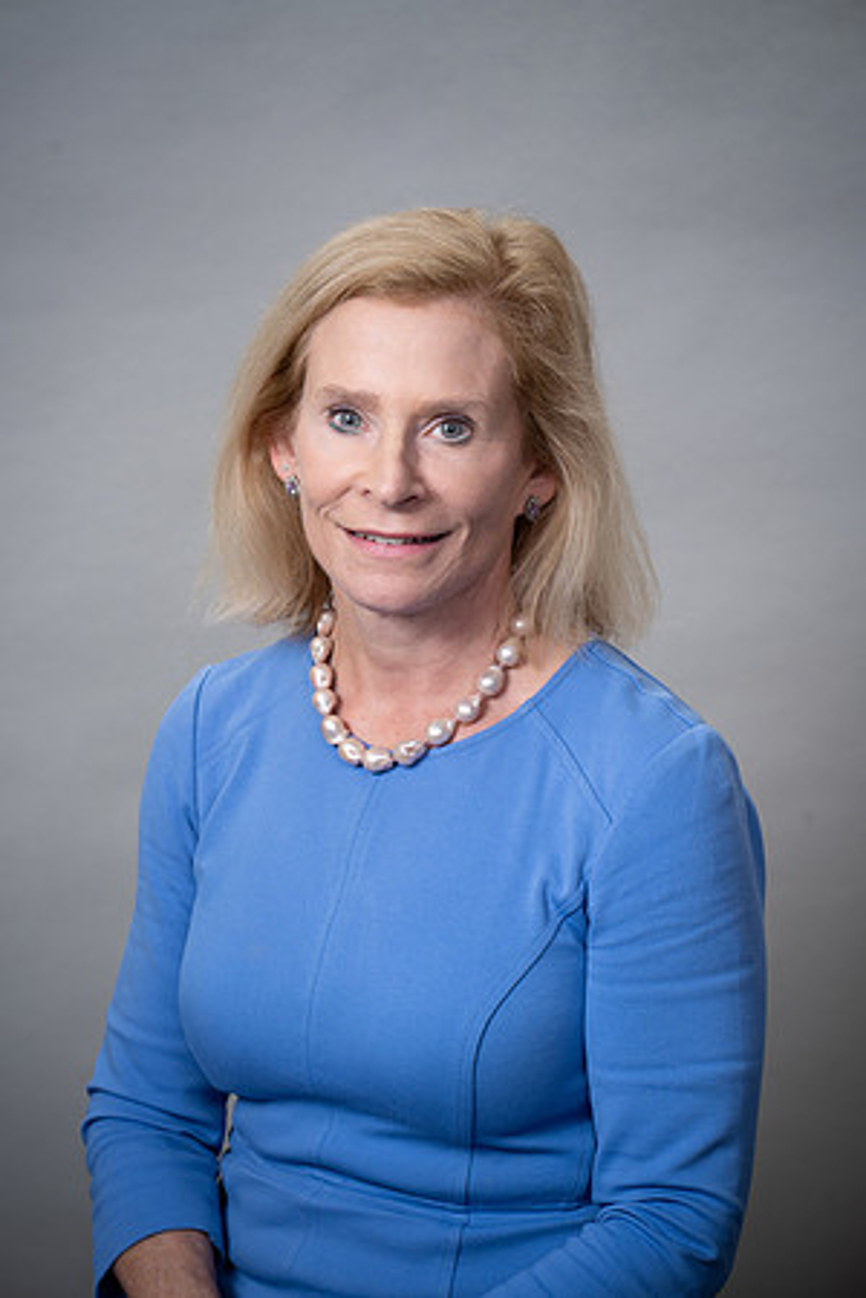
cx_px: 433
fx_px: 3067
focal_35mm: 85
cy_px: 649
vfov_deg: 23.9
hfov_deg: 16.1
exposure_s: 1/100
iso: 250
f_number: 7.1
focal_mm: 85
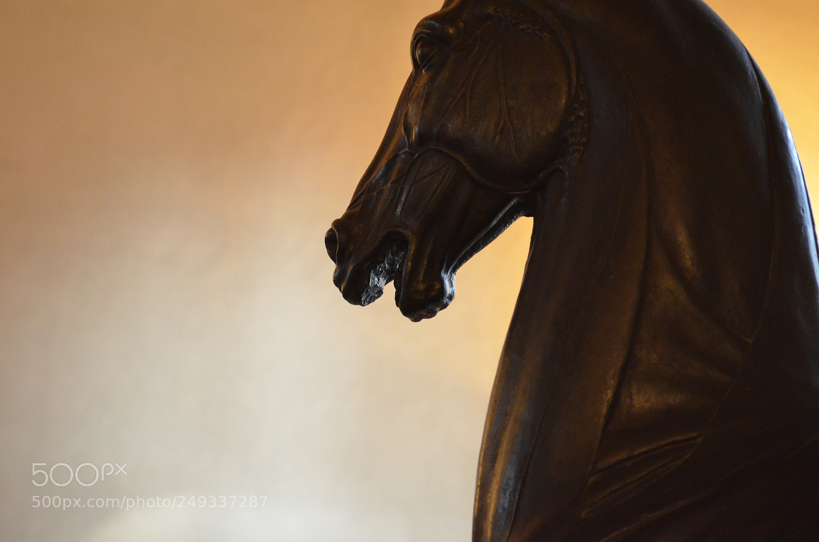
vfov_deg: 19.6
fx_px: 1566
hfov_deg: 29.3
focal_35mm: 69
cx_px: 410
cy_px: 271
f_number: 5.3
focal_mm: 46
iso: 3200
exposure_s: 1/30
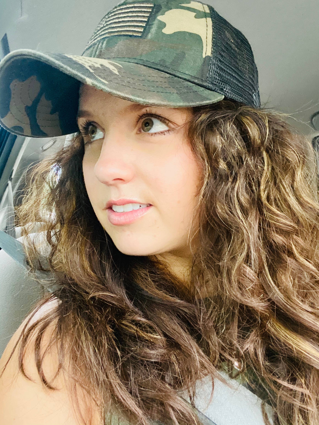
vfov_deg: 60.0
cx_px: 160
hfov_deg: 46.8
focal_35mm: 30
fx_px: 369
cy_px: 212
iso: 400
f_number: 2.2
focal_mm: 2.71
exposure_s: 1/41
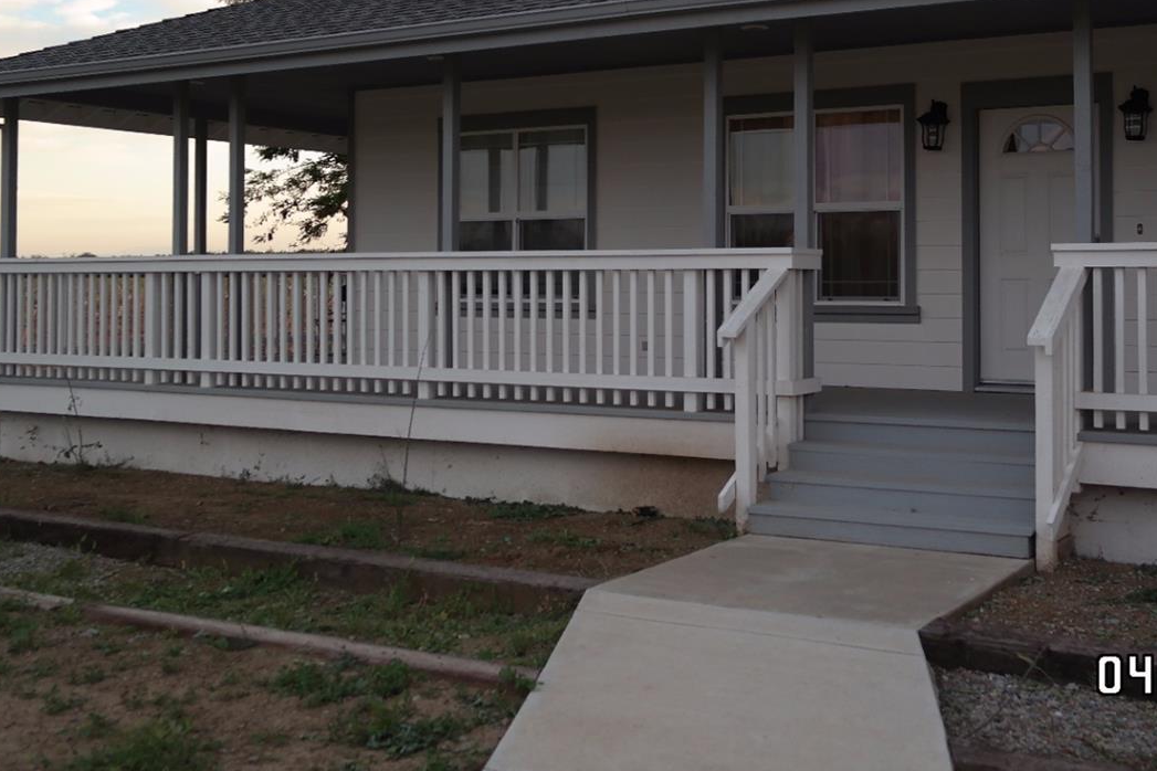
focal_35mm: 43
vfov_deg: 30.9
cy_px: 245
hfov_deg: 45.2
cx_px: 690
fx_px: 1382
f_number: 3.5
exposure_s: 1/80
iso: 100
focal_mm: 20
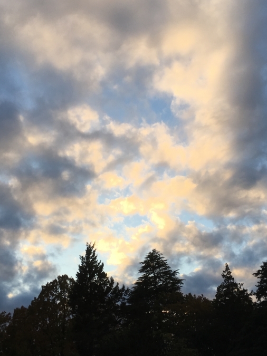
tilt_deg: +26.6
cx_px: 139
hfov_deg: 32.9
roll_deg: +7.0
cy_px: 157
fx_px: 453
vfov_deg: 42.9
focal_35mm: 44
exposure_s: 1/657
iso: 25
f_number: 2.2
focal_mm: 4.15
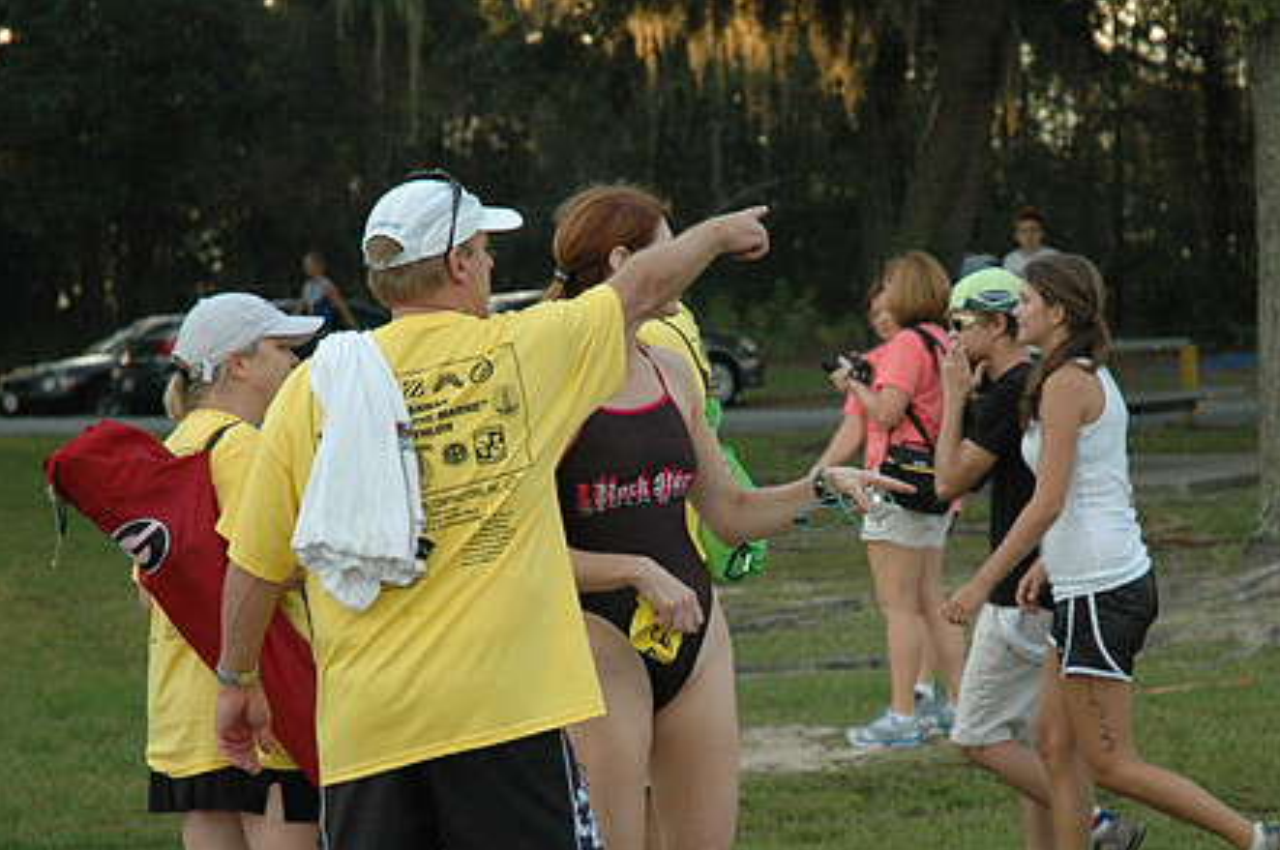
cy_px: 532
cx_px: 781
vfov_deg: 9.9
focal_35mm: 138
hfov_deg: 14.9
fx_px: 4901
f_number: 4.5
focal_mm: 70
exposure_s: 1/500
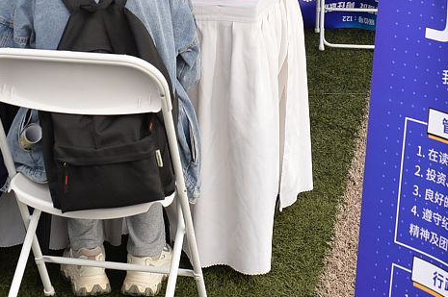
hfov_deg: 21.9
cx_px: 220
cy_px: -86
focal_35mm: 93
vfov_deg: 14.1
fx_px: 1156
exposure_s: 1/400
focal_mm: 36
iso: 800
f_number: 5.6
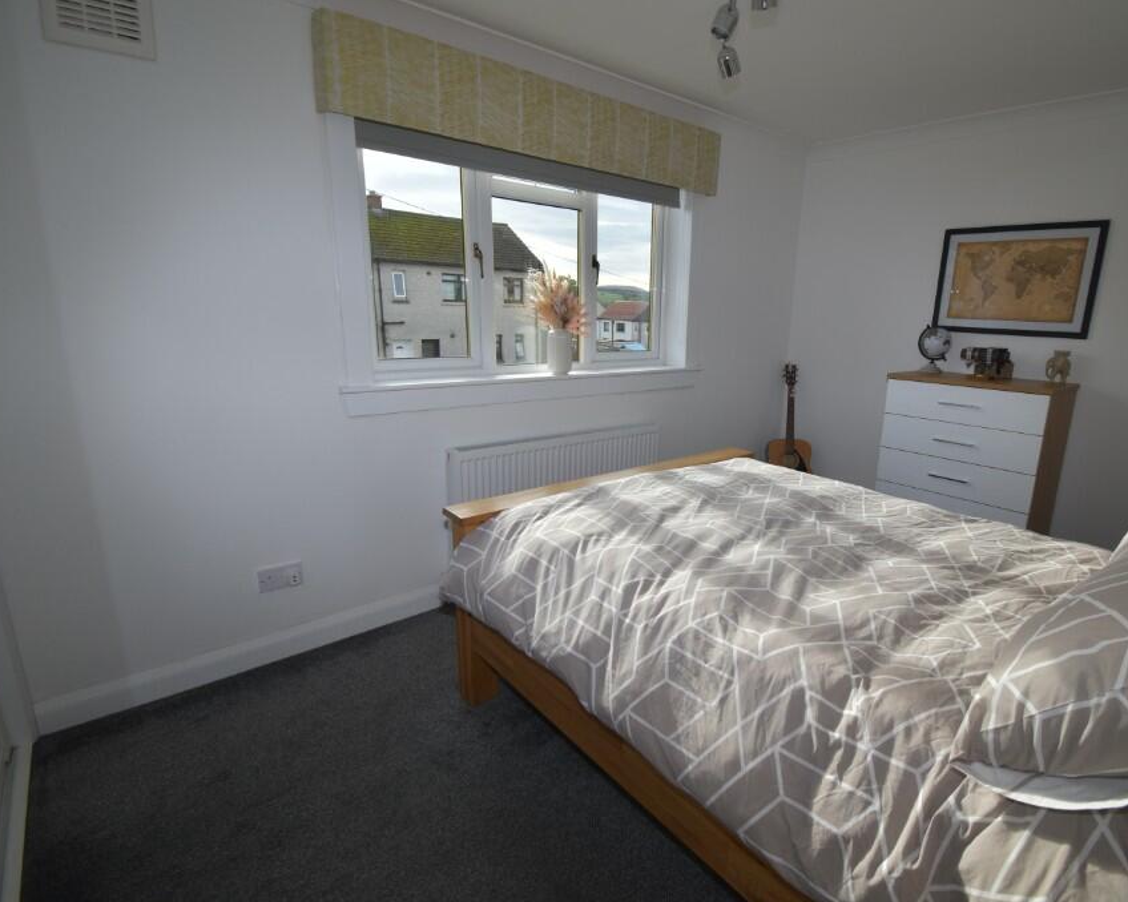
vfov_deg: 77.0
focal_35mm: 17
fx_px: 567
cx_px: 641
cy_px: 452
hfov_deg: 89.1
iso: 250
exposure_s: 1/250
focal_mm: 10
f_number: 5.6
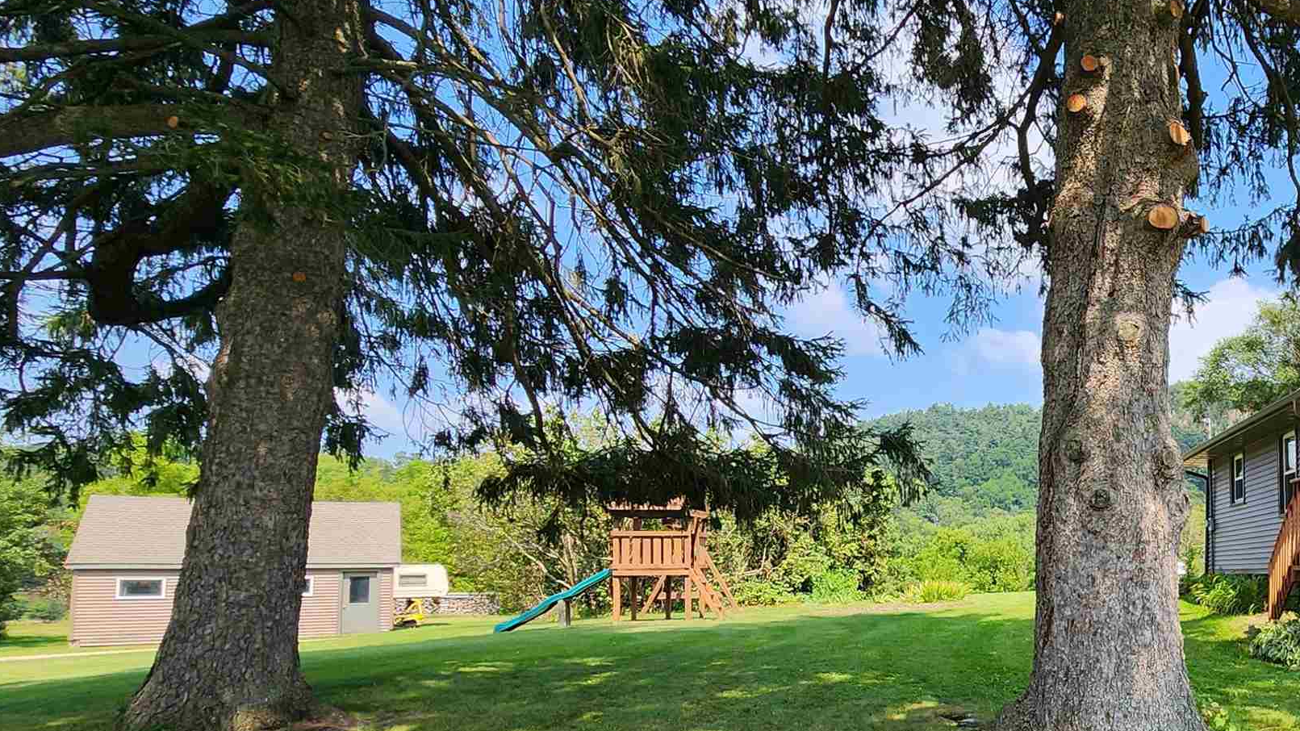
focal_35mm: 27
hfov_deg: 60.3
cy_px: 517
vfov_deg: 42.0
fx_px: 931
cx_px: 1145
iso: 50
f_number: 2.2
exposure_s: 1/914
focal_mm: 2.2
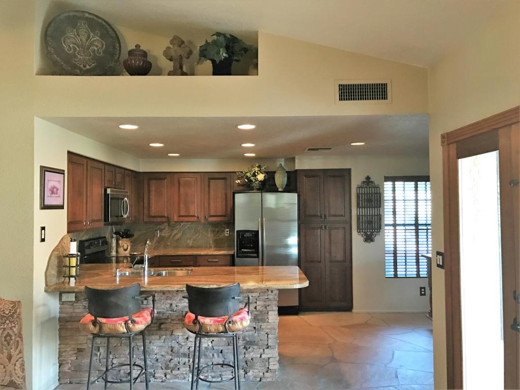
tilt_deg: +0.5
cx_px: 260
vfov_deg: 49.7
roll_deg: +1.3
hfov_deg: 63.4
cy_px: 195
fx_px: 421
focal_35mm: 28
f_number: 1.8
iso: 100
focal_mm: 3.99
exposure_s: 1/15
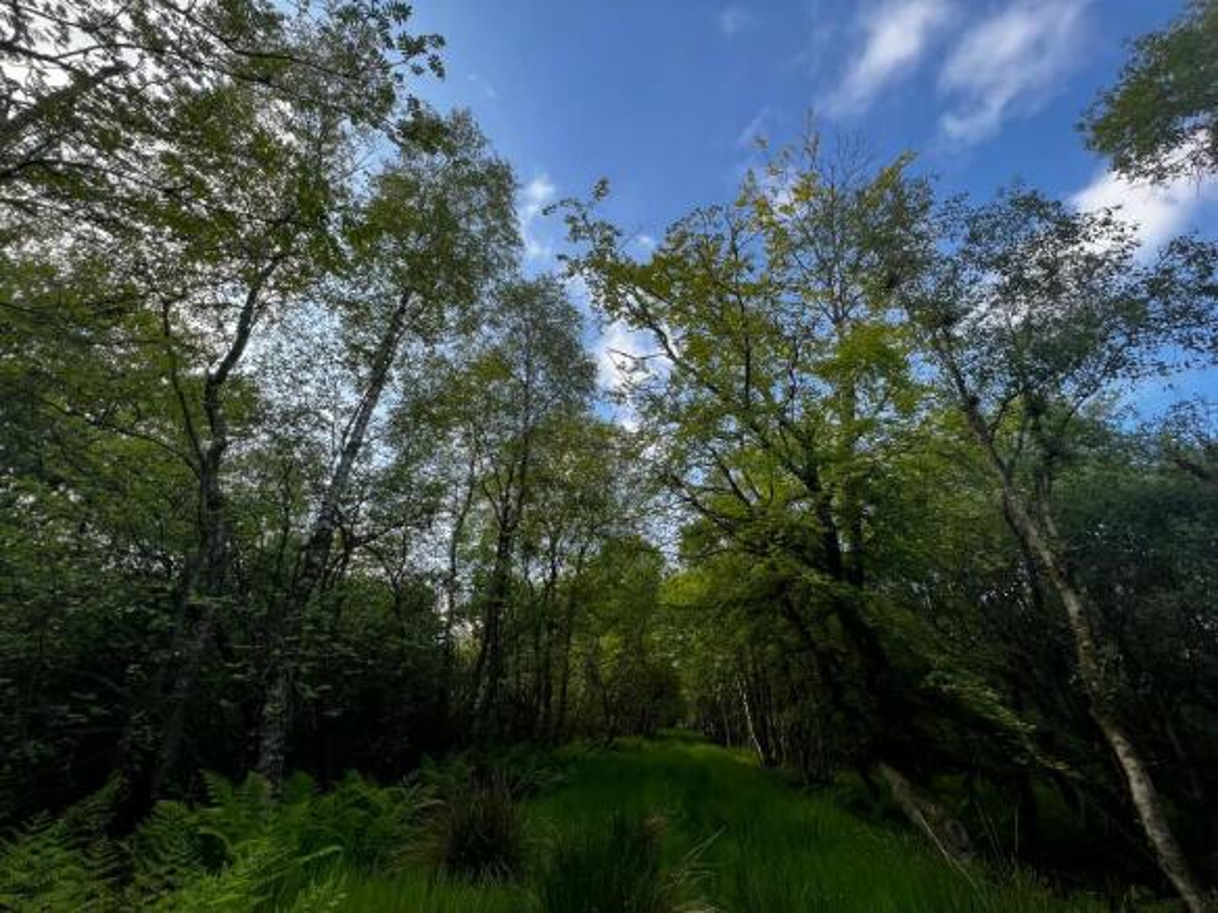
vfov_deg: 89.9
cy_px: 456
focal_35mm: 13
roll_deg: -1.0
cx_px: 609
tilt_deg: +29.4
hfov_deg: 106.2
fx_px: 457
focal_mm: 1.57
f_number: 1.8
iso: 32
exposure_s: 1/323
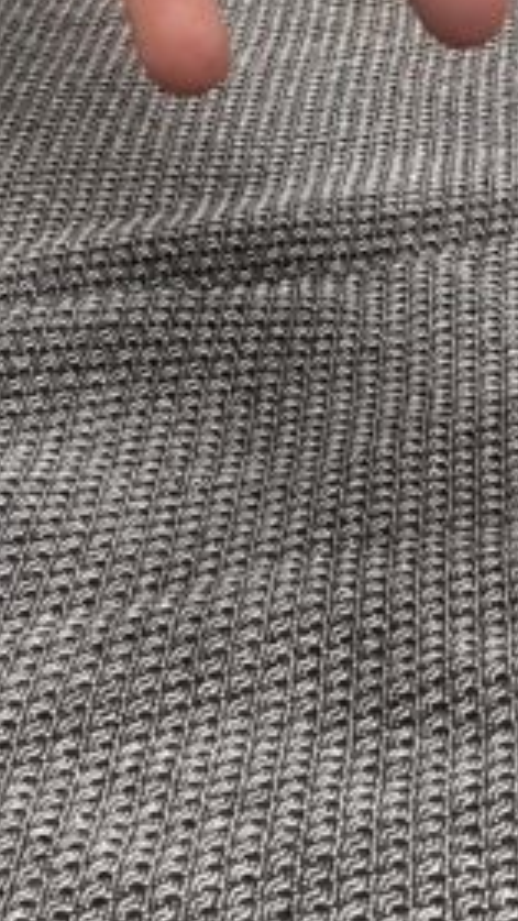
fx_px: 2246
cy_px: -607
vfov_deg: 19.1
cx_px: -459
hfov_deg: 12.0
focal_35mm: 92
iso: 160
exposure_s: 1/50
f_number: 1.9
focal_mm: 2.69
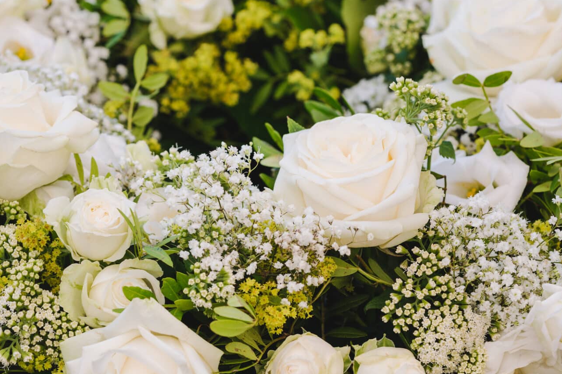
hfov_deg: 14.3
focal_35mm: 144
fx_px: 2248
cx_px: 294
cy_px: 213
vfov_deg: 9.5
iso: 100
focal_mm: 90
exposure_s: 1/160
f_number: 5
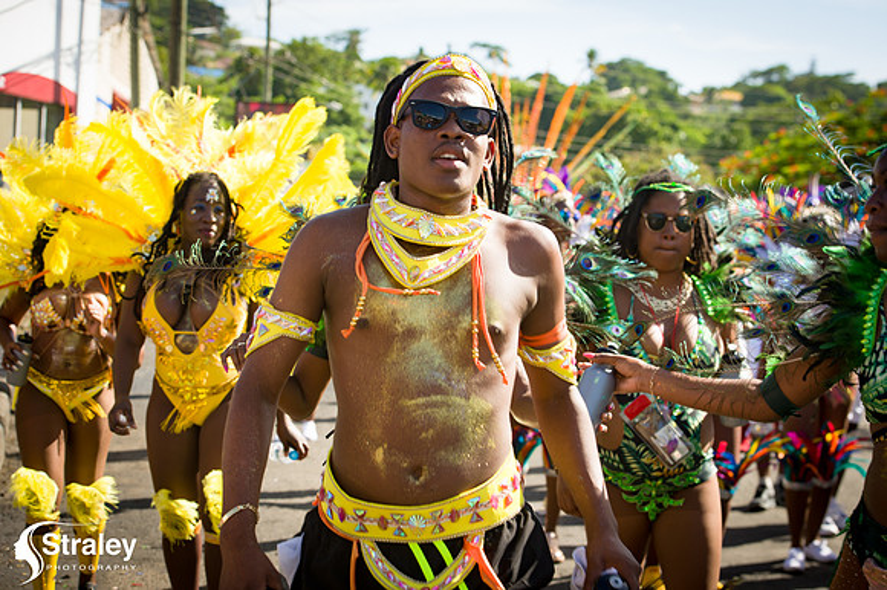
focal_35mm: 70
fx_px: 1724
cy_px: 295
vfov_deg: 19.4
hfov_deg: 28.9
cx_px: 444
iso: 100
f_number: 6.3
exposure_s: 1/200
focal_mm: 70
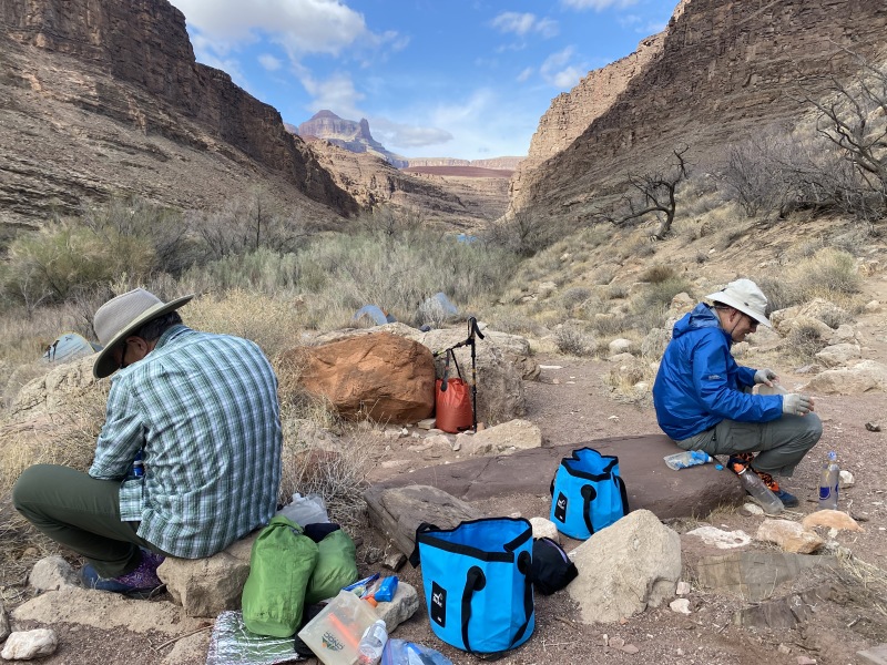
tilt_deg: -9.4
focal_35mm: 26
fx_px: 666
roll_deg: +0.3
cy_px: 332
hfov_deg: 67.3
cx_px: 444
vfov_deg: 53.1
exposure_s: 1/1135
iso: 32
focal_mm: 4.25
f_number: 1.8
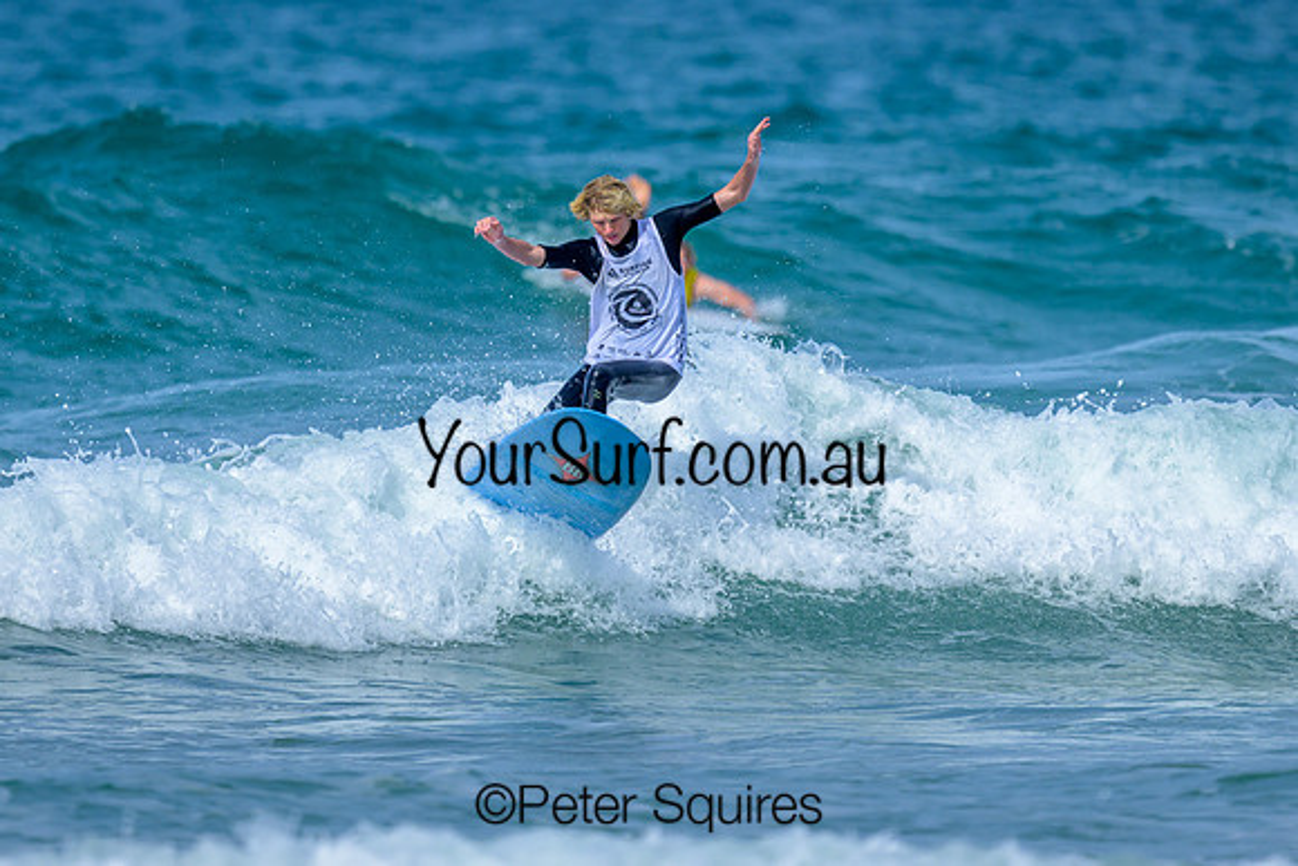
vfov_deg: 1.3
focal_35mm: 1100
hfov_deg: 1.9
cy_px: 322
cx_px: 561
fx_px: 39668
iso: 200
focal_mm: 800
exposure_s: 1/2000
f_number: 6.3
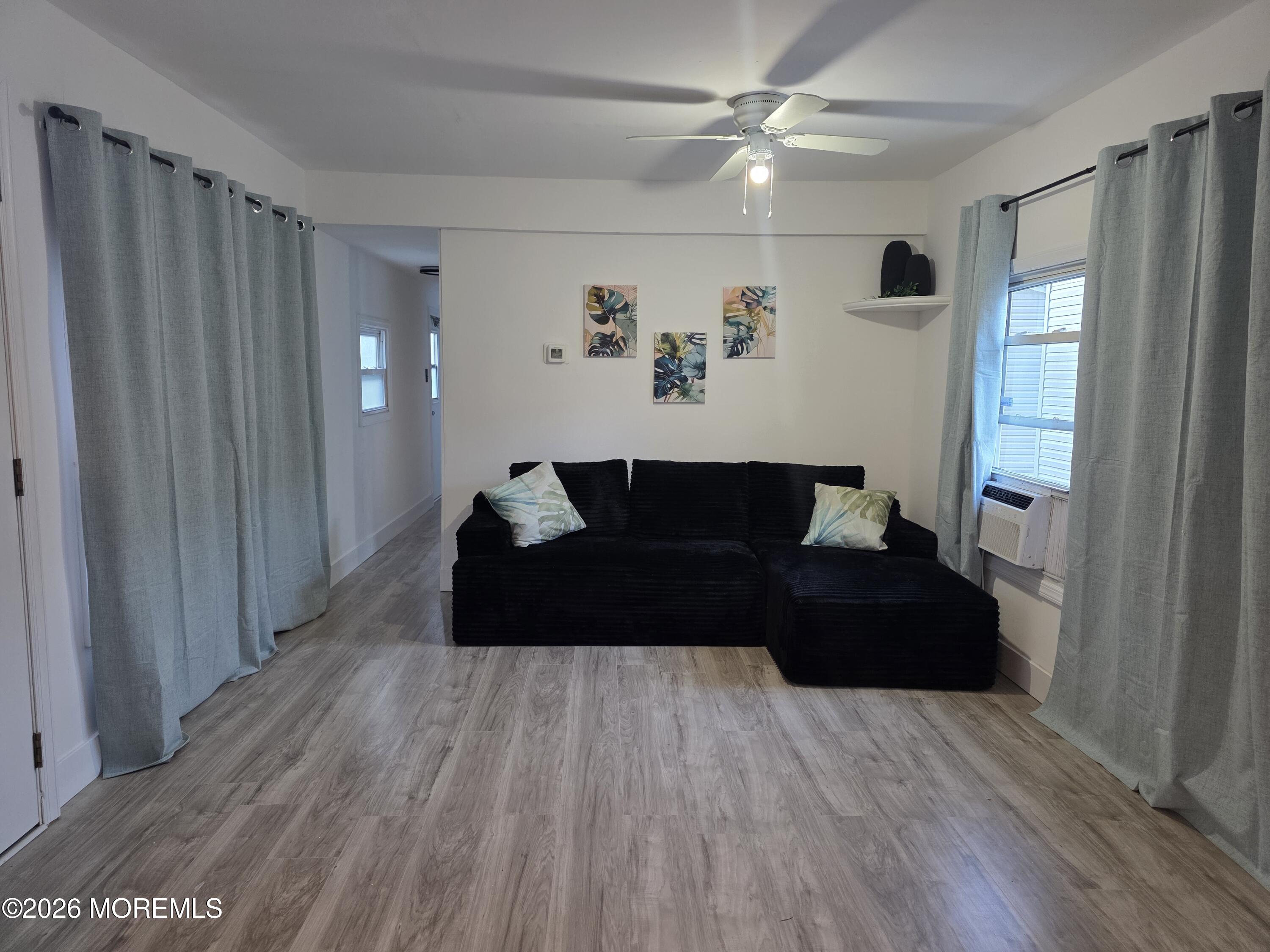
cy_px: 476
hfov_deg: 73.9
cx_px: 635
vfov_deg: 58.9
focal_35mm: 23
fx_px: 844
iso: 320
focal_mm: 6.3
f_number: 1.7
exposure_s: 1/120
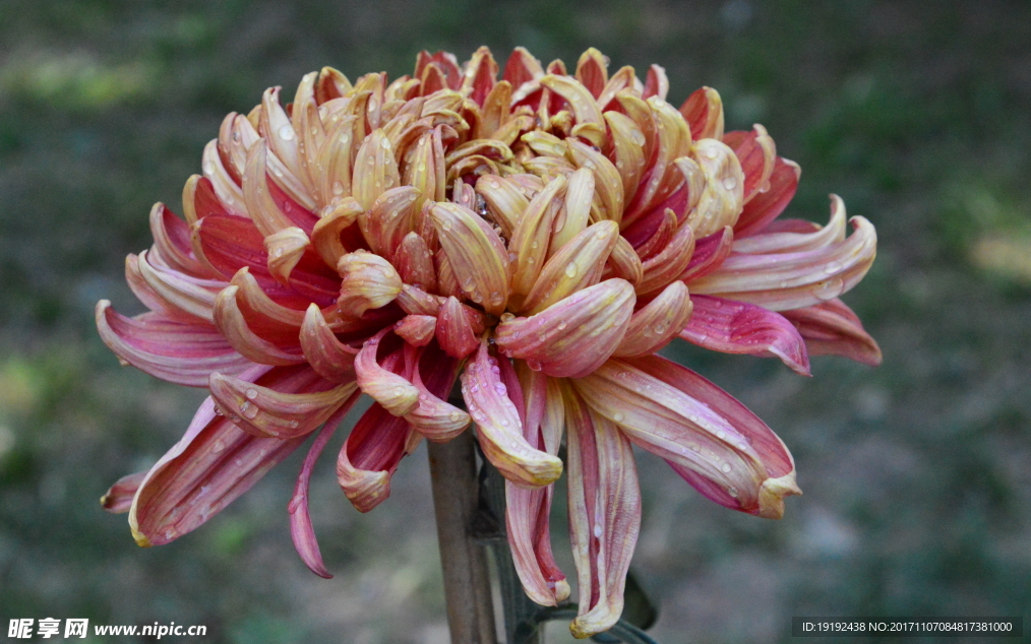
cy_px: 301
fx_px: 3035
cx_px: 512
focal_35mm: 108
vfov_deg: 12.1
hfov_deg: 19.3
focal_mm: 70
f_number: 13
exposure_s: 1/250
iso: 4000
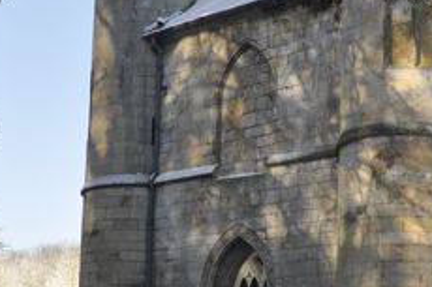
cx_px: 272
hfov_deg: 21.6
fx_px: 1127
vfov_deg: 14.3
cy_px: 280
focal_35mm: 94
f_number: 8
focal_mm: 18
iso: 200
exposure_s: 1/250
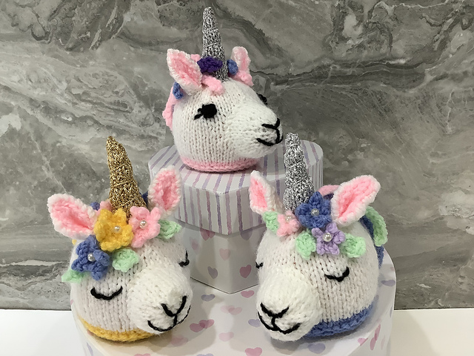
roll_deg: +3.5
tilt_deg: -17.9
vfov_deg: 45.4
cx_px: 237
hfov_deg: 58.4
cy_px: 178
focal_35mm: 31
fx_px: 424
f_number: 2.4
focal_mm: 3.3
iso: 125
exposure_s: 1/50
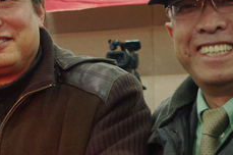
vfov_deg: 10.8
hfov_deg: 16.3
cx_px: 95
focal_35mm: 126
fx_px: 814
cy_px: 116
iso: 1600
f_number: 4
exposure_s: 1/15
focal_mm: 24.38
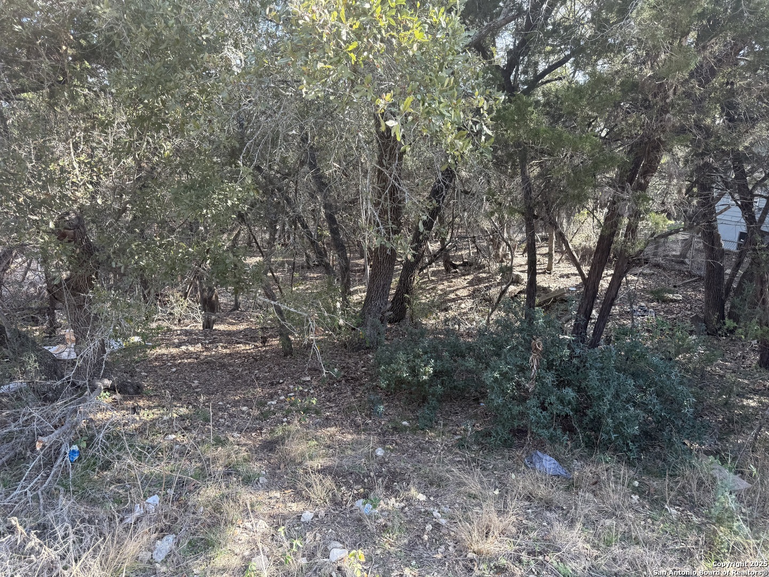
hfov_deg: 71.6
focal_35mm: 24
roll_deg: -4.1
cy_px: 288
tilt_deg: -12.2
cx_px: 384
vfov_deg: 56.8
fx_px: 533
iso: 80
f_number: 1.78
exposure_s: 1/338
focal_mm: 6.76
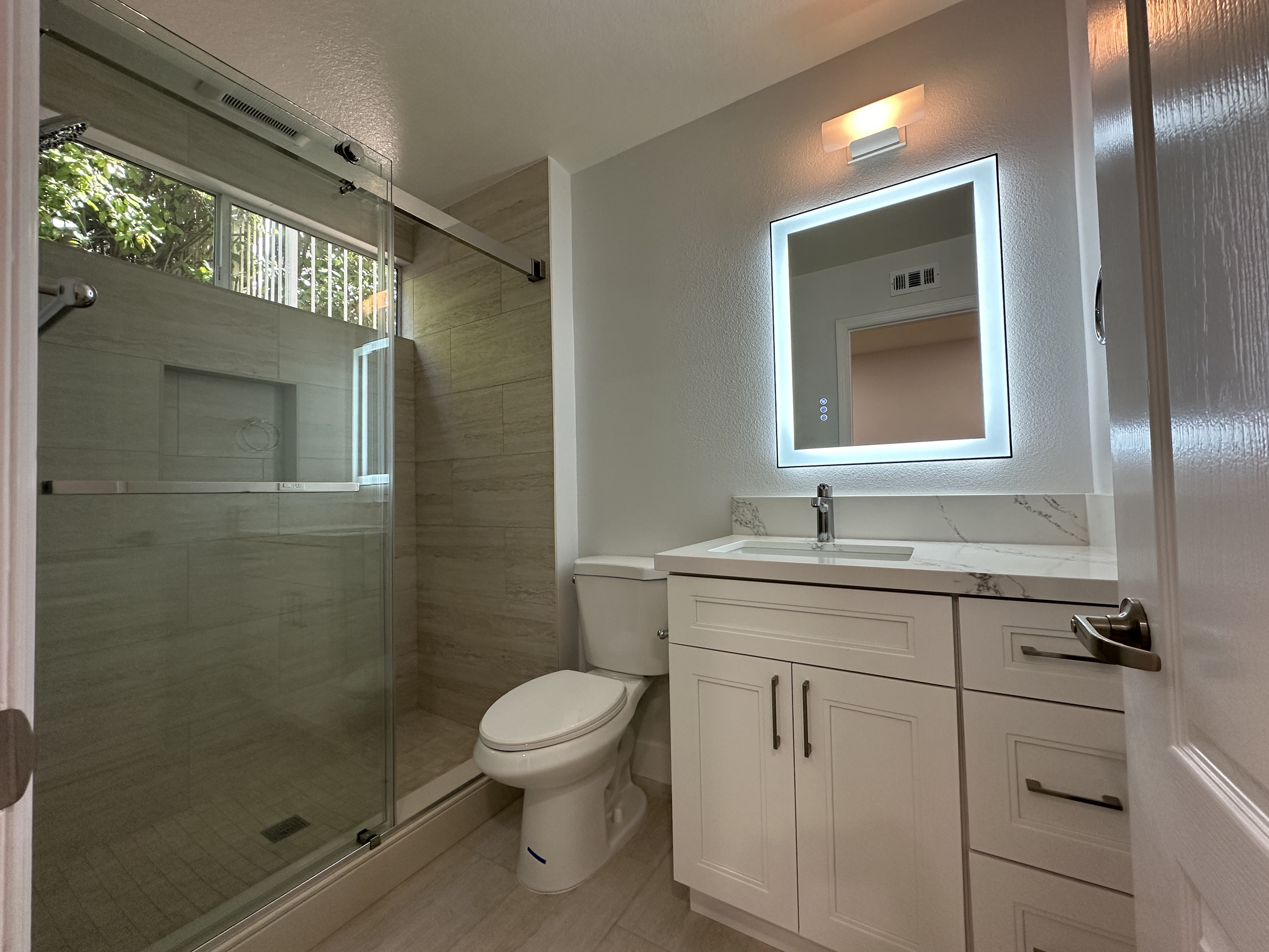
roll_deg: +1.2
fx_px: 513
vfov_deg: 85.7
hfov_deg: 102.1
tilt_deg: +2.0
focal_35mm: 14
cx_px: 634
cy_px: 476
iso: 125
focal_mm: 2.22
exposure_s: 1/109
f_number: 2.2
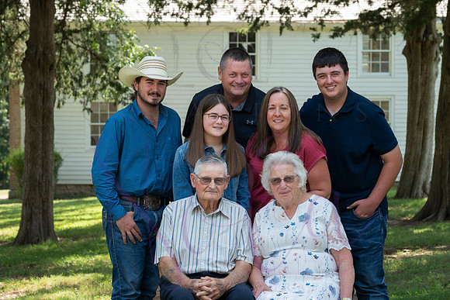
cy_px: 150
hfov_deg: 19.8
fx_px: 1288
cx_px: 225
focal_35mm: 103
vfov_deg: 13.3
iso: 400
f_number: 8
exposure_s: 1/160
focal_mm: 103
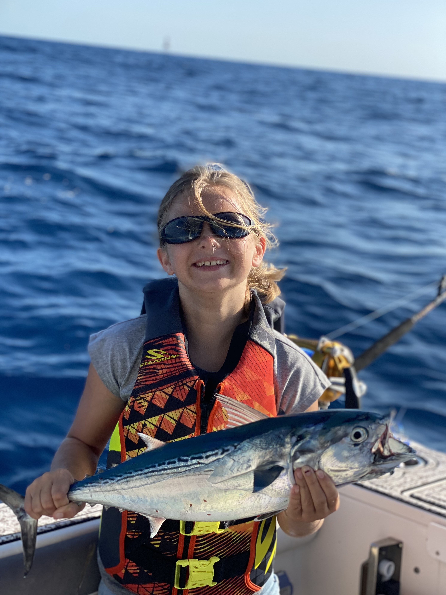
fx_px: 910
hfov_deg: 27.5
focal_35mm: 53
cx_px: 222
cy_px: 302
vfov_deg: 36.2
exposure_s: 1/959
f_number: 2
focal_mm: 6
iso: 20
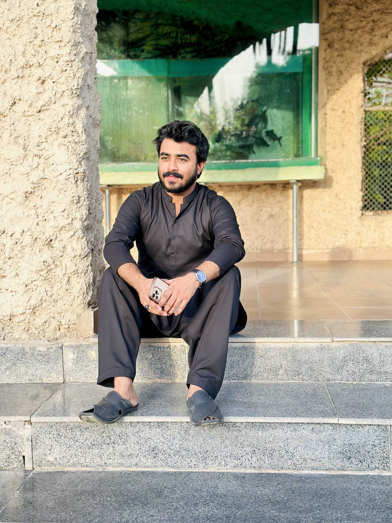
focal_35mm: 48
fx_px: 725
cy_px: 262
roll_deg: +0.2
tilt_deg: -4.7
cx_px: 196
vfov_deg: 39.7
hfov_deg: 30.3
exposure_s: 1/318
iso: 80
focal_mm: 6.86
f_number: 1.78
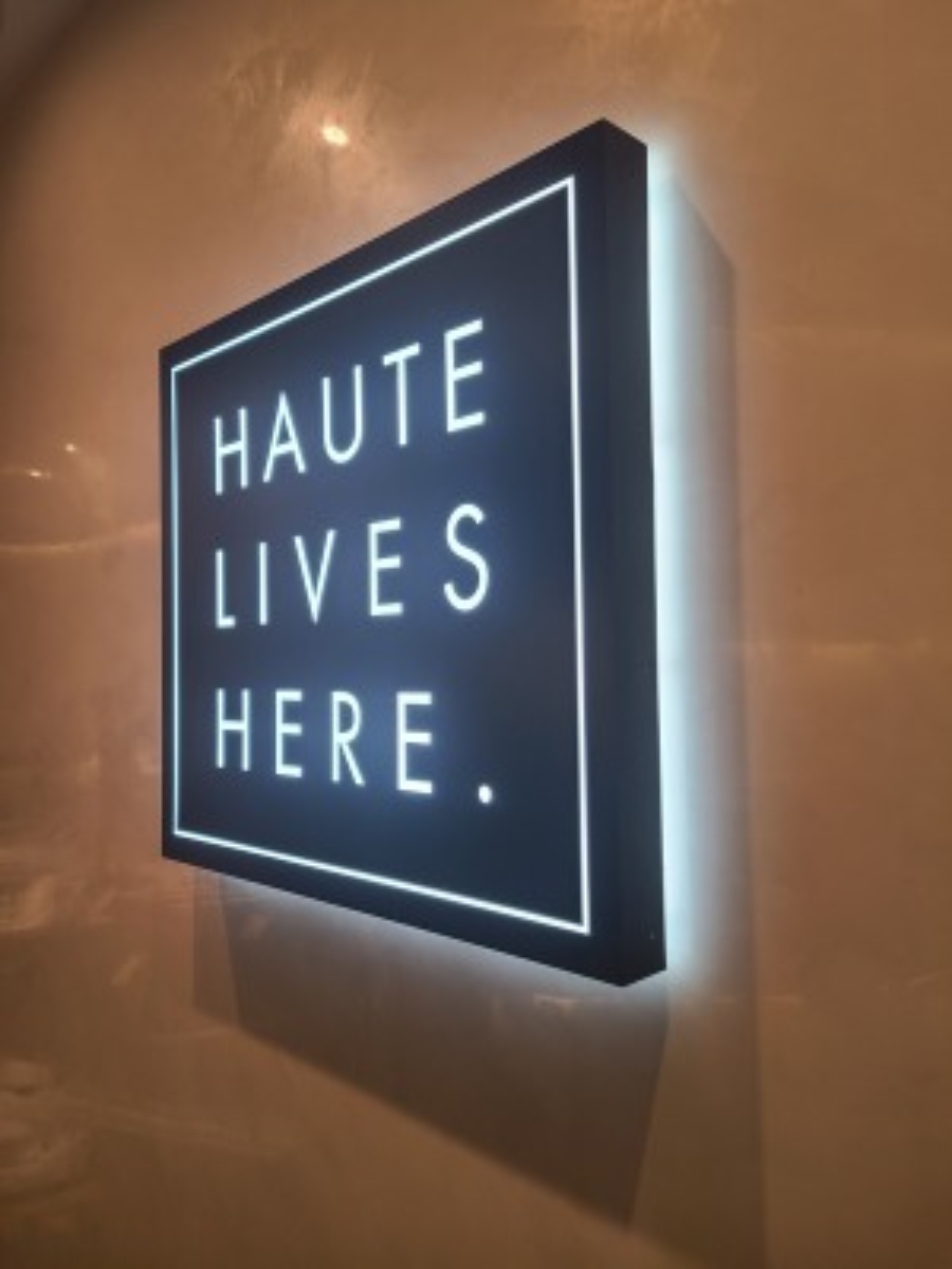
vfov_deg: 67.3
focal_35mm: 26
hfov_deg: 53.1
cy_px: 634
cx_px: 476
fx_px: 953
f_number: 1.8
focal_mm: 5.4
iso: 80
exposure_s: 1/60
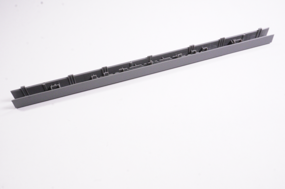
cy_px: 94
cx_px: 142
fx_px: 285
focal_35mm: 36
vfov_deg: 36.8
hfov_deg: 53.2
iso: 6400
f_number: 18
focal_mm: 24
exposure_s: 1/250
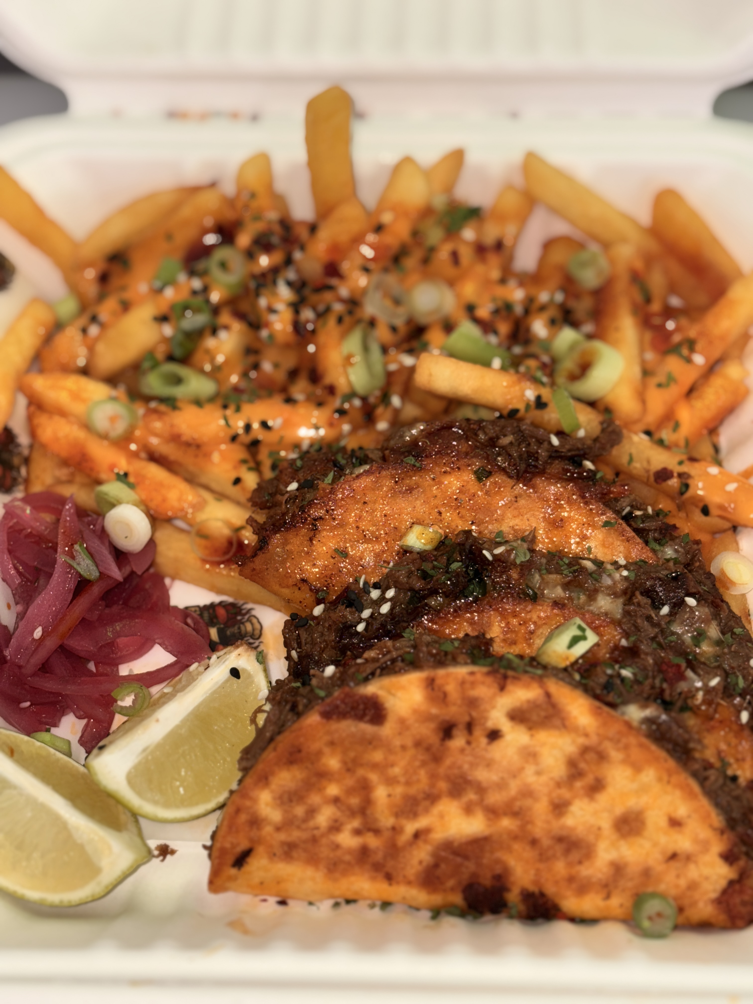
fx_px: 1508
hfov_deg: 28.0
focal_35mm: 52
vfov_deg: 36.8
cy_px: 502
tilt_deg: -57.5
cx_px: 376
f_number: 1.6
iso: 32
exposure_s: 1/40
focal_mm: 5.96
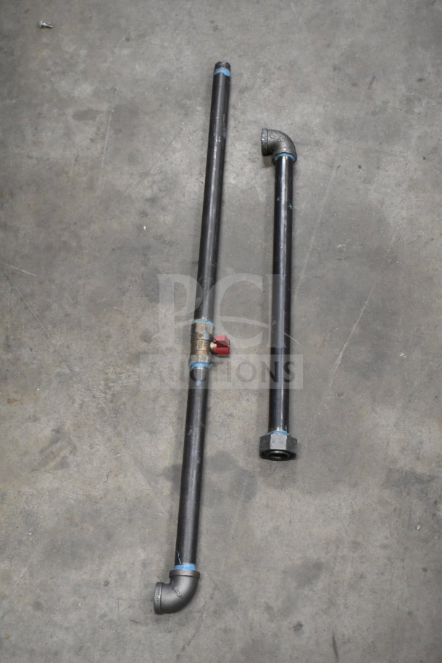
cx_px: 221
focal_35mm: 52
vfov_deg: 37.9
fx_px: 967
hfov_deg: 25.8
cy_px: 332
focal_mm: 35
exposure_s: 1/60
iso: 4000
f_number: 4.5
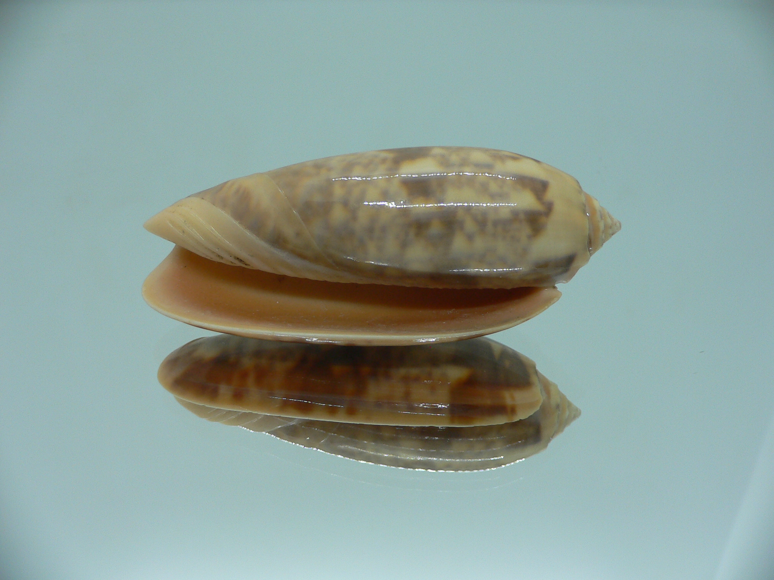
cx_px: 387
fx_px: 783
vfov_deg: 40.7
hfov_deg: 52.6
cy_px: 290
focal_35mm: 35
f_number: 2.8
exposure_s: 1/60
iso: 80
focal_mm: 4.6
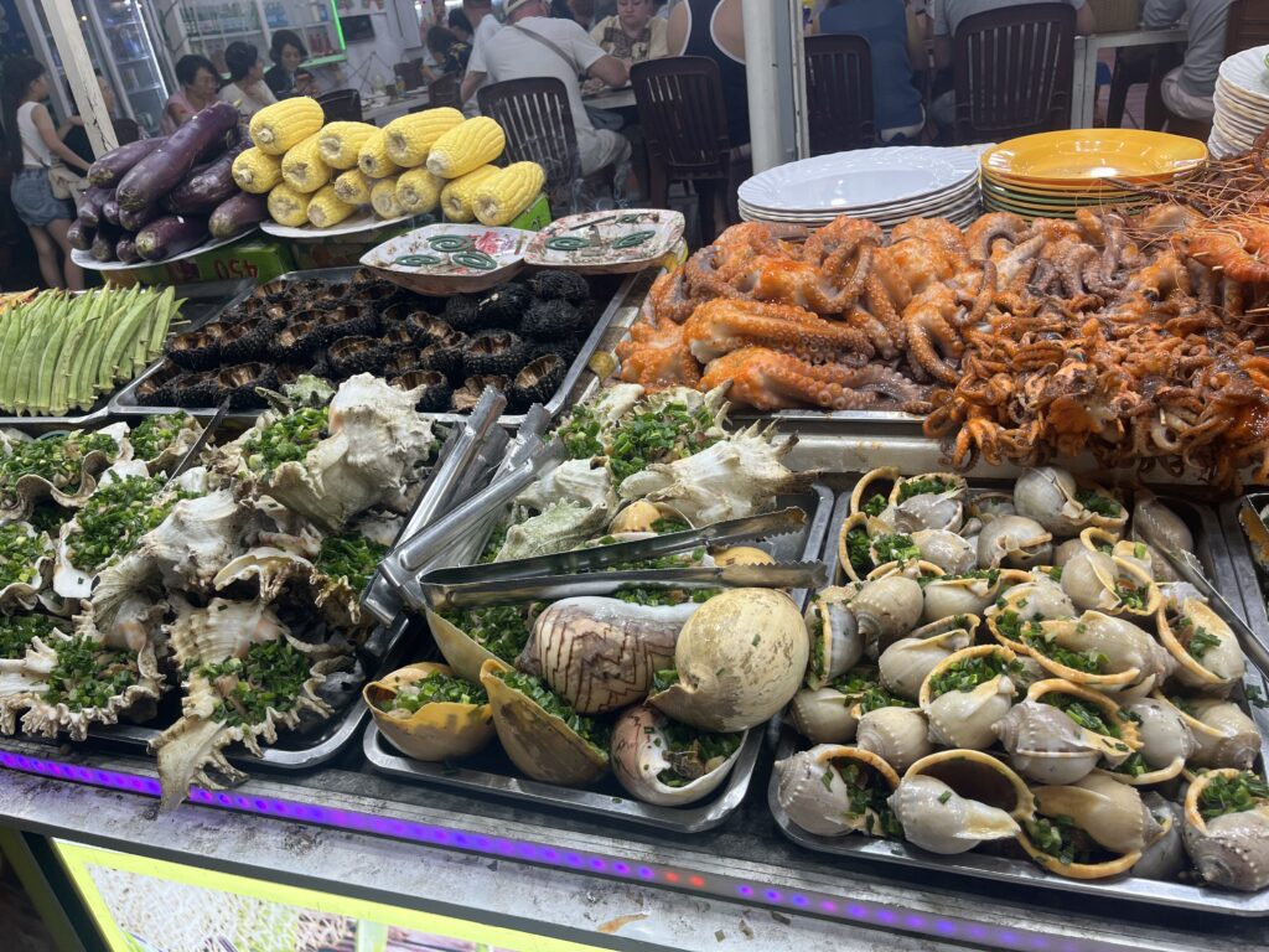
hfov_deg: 67.3
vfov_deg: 53.1
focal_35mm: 26
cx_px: 634
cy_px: 476
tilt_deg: -25.7
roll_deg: +8.5
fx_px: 953
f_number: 1.6
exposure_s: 1/176
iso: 40
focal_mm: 5.1
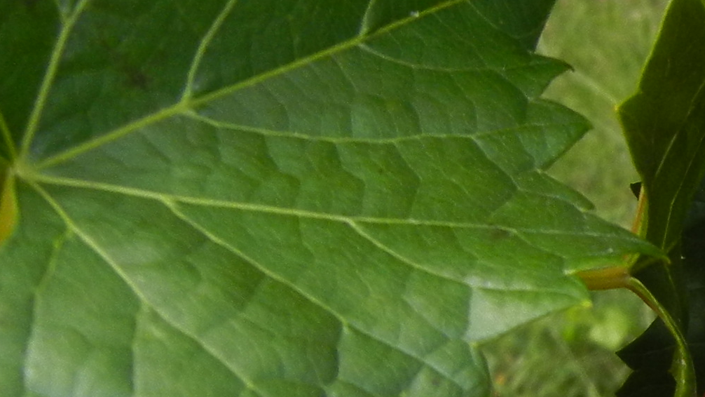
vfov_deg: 9.2
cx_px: 1146
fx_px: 2430
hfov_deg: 15.0
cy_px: 506
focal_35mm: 130
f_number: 7
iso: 160
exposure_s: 1/297
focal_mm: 5.4
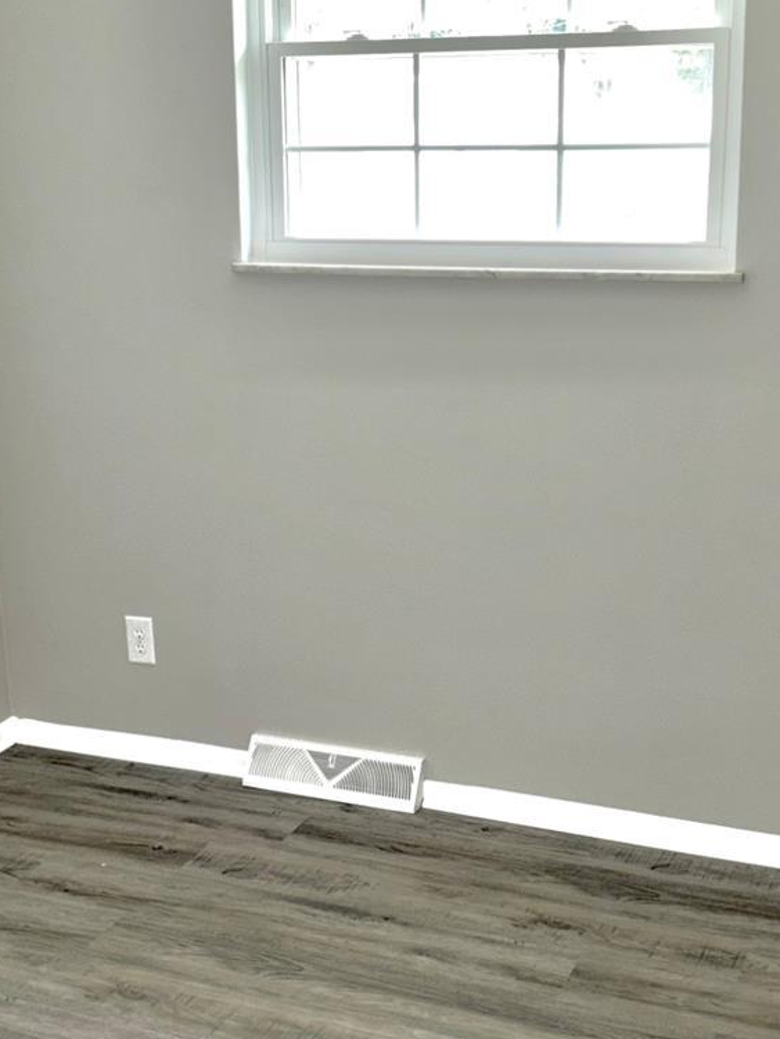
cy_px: 569
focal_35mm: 52
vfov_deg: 36.8
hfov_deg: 28.0
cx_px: 418
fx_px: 1561
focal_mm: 5.96
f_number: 1.6
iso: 125
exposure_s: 1/15
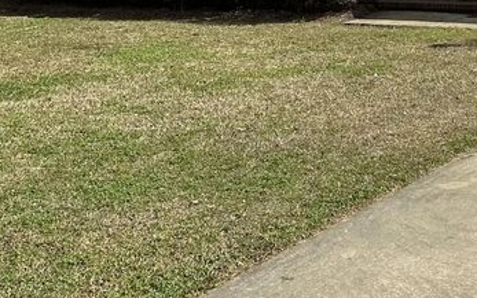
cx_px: 548
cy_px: -152
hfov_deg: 25.2
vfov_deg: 15.9
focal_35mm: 75
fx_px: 975
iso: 80
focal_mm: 6.86
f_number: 1.78
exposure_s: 1/5525
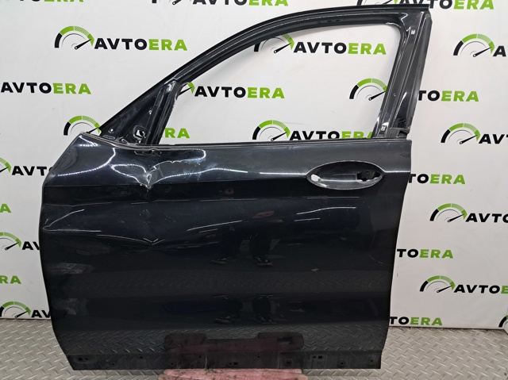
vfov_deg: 51.3
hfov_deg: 65.4
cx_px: 254
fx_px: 396
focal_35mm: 27
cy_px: 190
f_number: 1.8
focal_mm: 4
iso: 100
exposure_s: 1/50
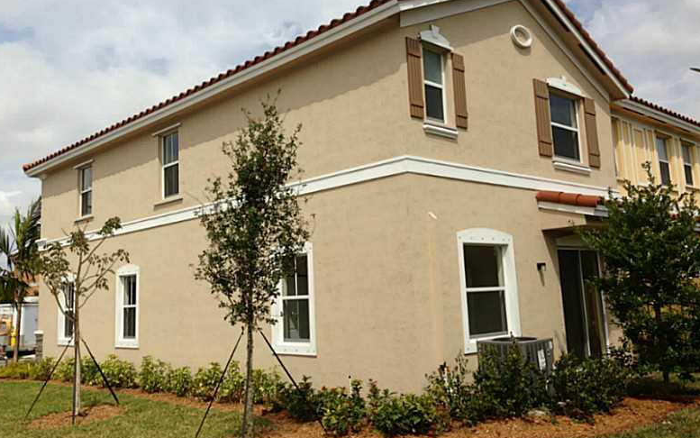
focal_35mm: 36
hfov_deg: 54.0
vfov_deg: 35.3
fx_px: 687
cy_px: 196
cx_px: 350
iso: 50
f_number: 2.4
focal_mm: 4.13
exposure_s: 1/2584
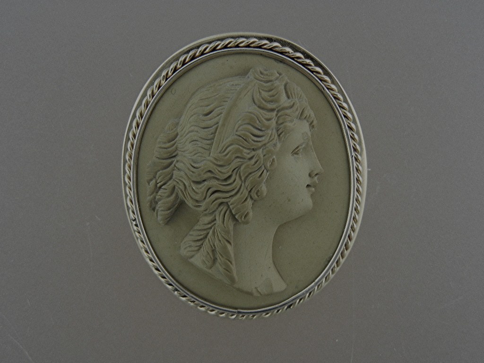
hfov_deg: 32.7
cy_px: 182
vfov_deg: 24.8
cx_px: 242
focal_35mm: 59
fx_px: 825
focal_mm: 10.6
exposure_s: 1/16.8
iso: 400
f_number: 4
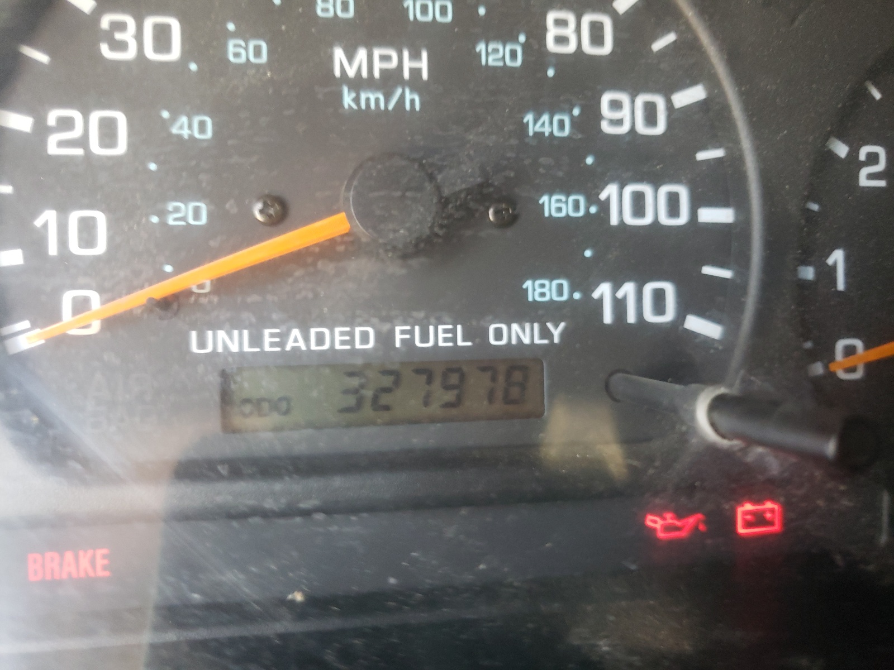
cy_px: 335
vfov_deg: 53.1
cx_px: 447
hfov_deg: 67.3
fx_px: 671
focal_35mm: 26
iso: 260
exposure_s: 1/60.2
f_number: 1.5
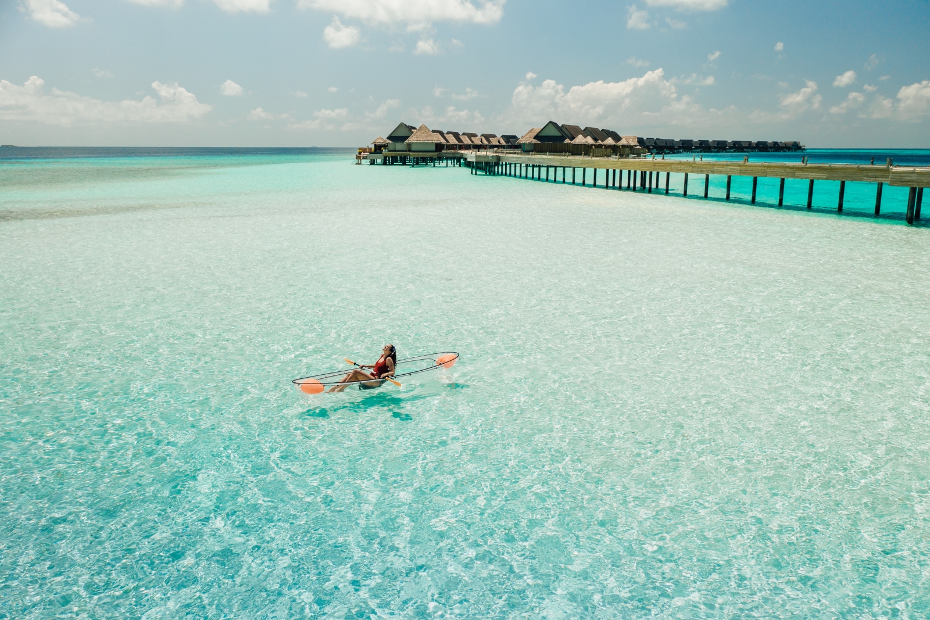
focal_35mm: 28
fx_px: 723
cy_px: 310
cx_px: 465
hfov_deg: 65.5
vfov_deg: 46.4
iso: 100
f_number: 3.5
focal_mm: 10.26
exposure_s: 1/320
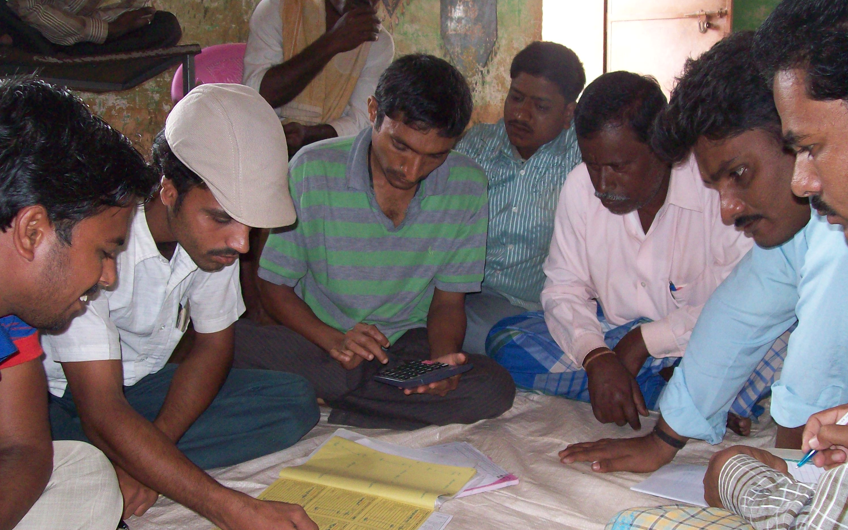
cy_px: 310
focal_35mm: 39
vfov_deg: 32.7
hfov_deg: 50.4
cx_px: 420
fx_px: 901
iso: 200
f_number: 2.7
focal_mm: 6
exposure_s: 1/64
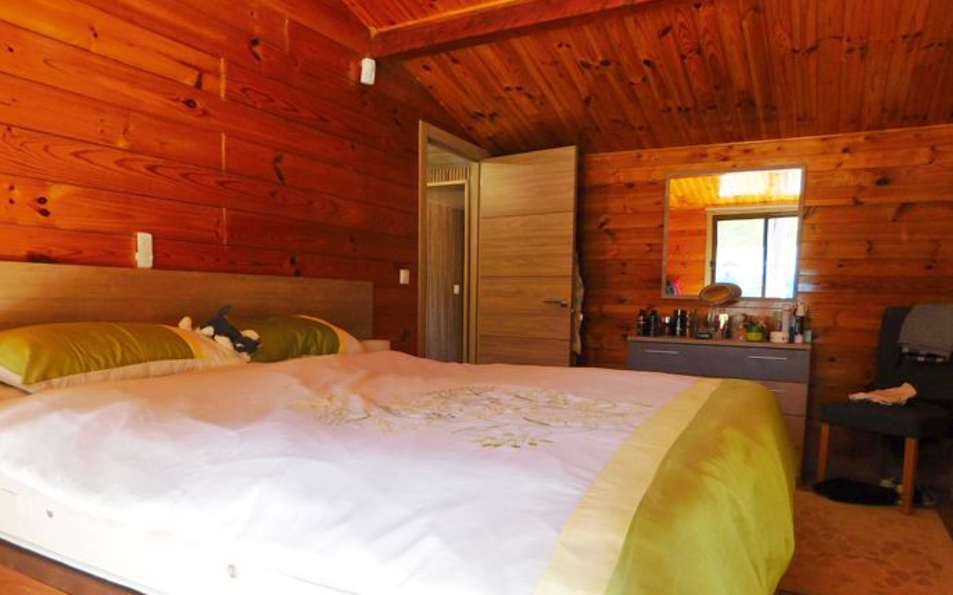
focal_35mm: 25
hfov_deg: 72.5
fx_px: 649
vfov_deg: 48.9
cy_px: 363
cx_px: 465
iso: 125
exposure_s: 1/80
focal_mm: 4
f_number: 3
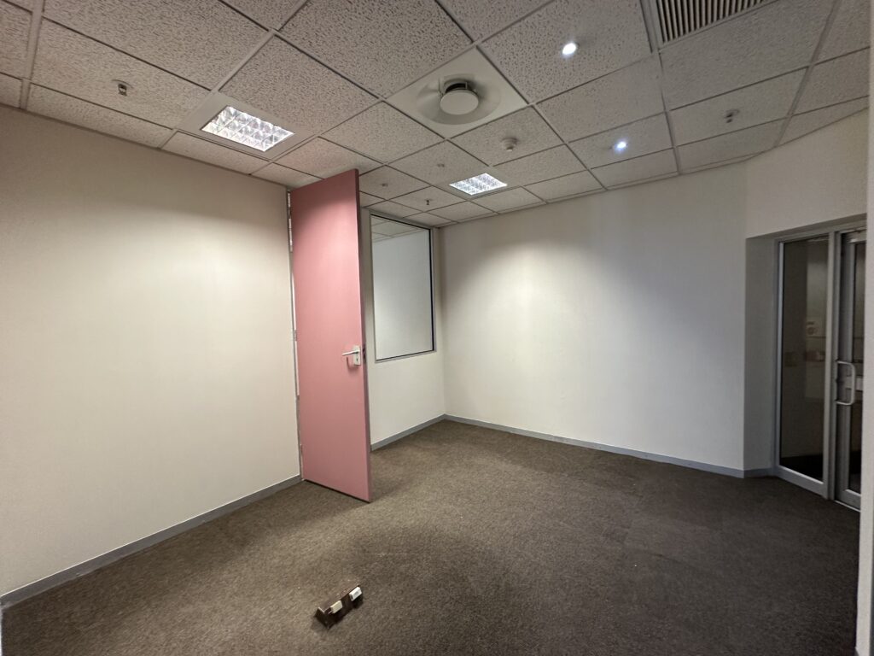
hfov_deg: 102.1
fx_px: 353
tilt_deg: -2.5
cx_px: 437
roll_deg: +1.7
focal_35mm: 14
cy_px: 328
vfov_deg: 85.7
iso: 200
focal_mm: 2.22
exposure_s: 1/100
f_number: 2.2
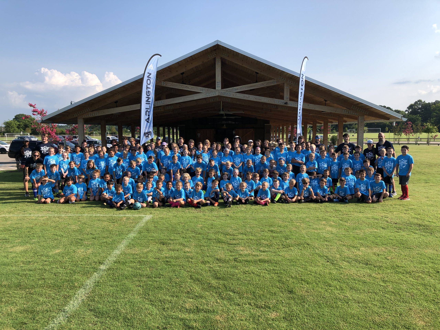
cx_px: 220
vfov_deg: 49.7
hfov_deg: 63.4
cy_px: 165
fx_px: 356
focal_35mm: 28
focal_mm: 4
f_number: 1.8
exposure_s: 1/1333
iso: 20
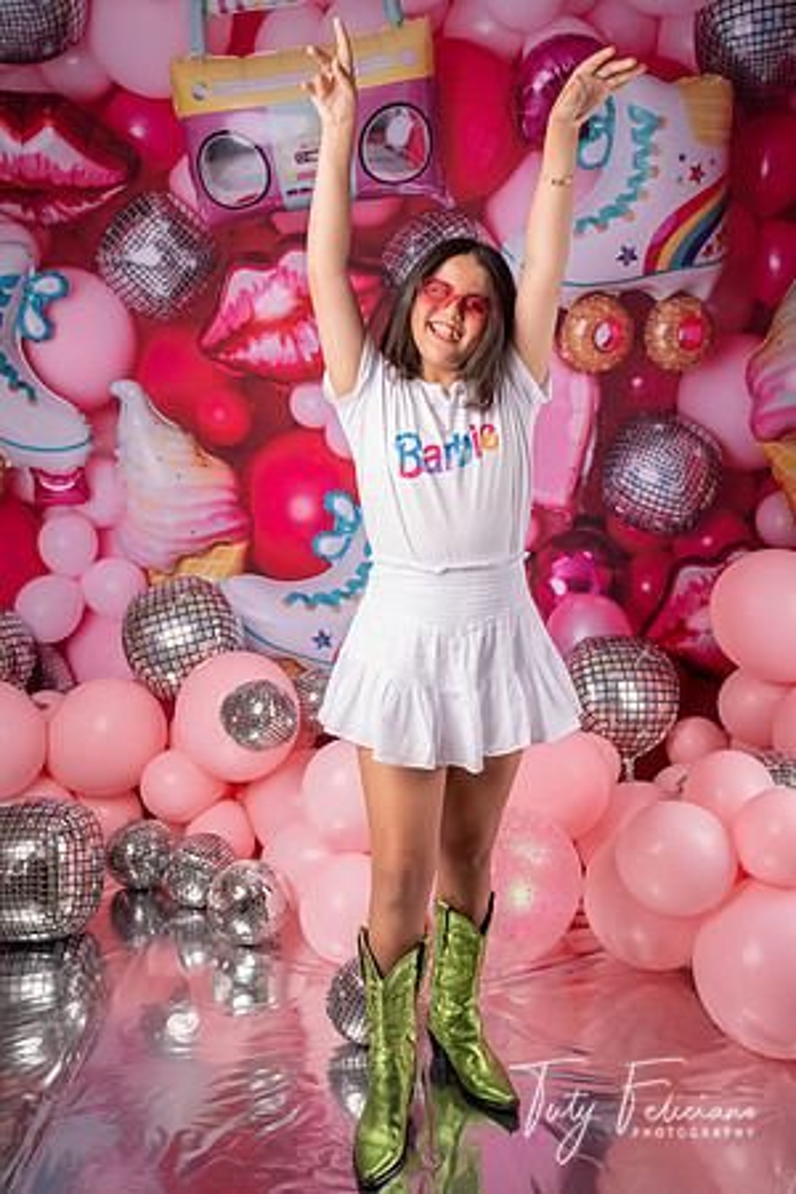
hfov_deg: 35.9
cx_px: 398
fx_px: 1227
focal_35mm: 37
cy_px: 597
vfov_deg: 51.9
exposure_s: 1/200
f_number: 4.5
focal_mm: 37
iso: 125
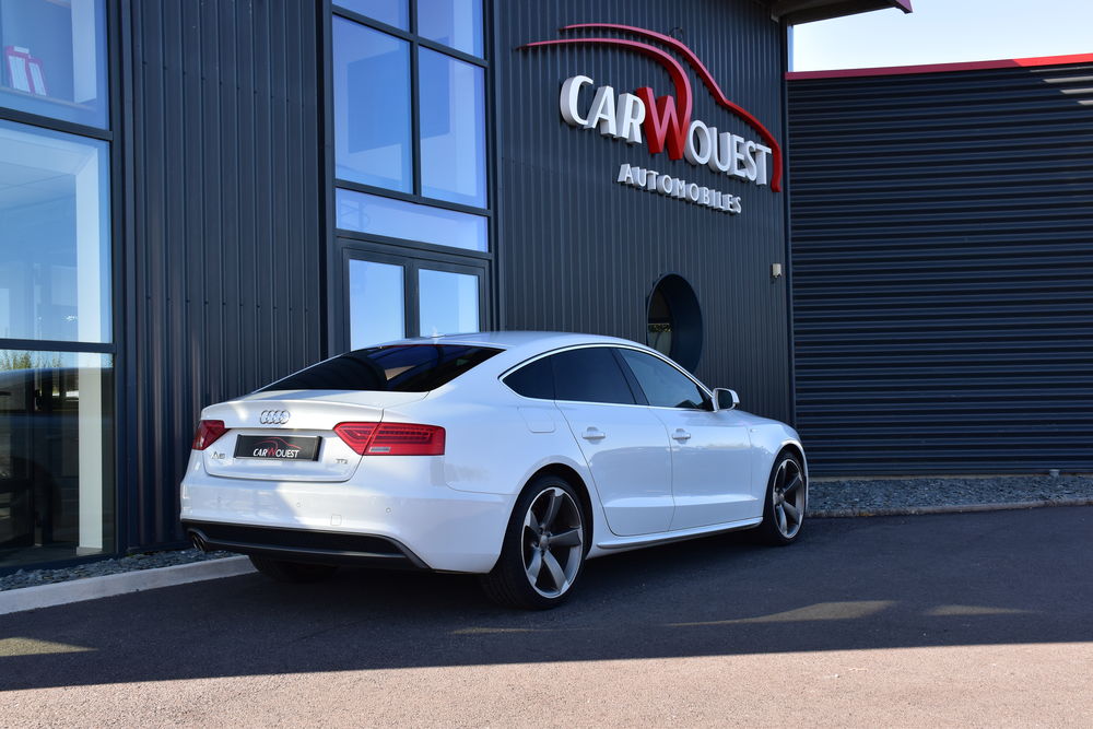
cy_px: 364
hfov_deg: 49.5
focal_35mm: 39
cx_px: 546
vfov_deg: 34.2
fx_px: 1184
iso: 400
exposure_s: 1/160
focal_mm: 26
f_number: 9
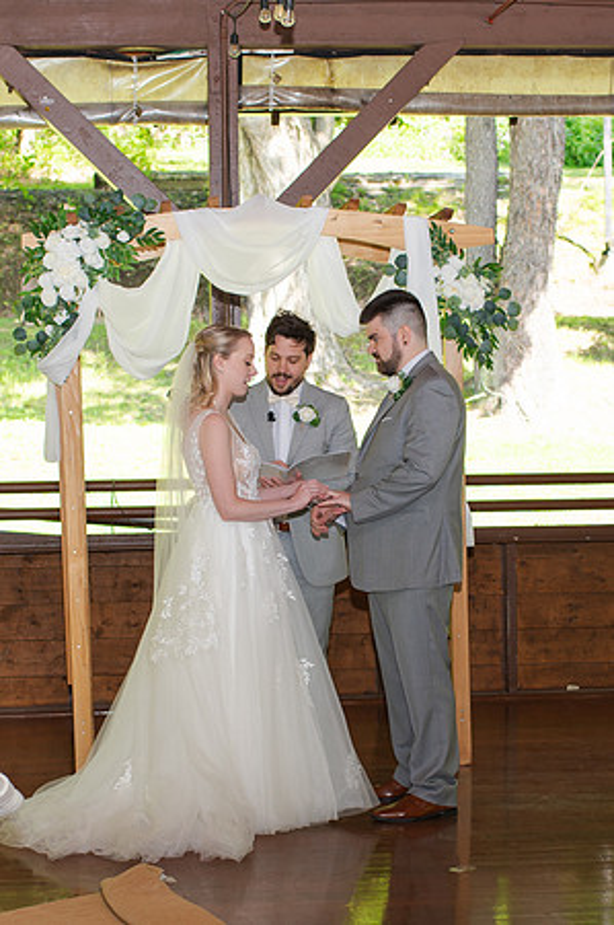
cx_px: 320
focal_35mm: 80
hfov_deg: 17.0
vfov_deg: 25.3
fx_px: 2053
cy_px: 587
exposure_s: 1/200
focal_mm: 35
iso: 110
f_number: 3.2
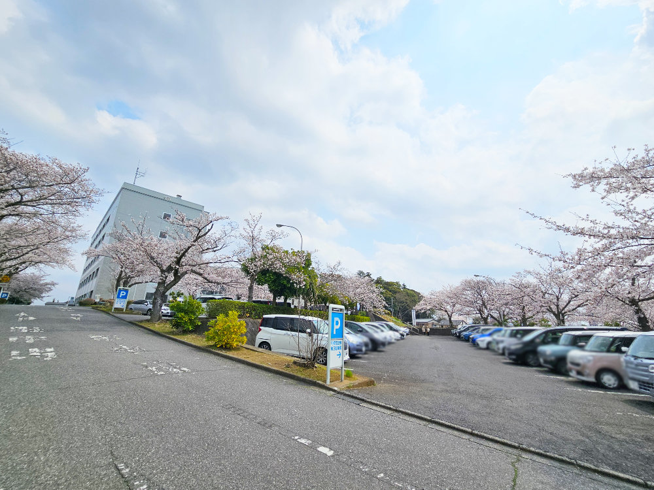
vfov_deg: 89.9
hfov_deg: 106.2
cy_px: 245
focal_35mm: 13
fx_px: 246
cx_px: 327
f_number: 2.2
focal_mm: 2.2
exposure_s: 1/7314
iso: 50
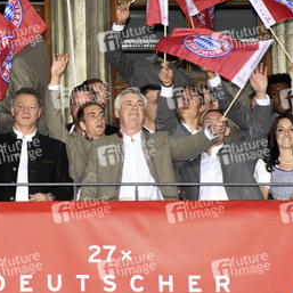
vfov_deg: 6.8
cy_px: 124
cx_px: 96
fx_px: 2480
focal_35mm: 259
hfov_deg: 6.8
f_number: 6.3
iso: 1600
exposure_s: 1/160
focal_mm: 116
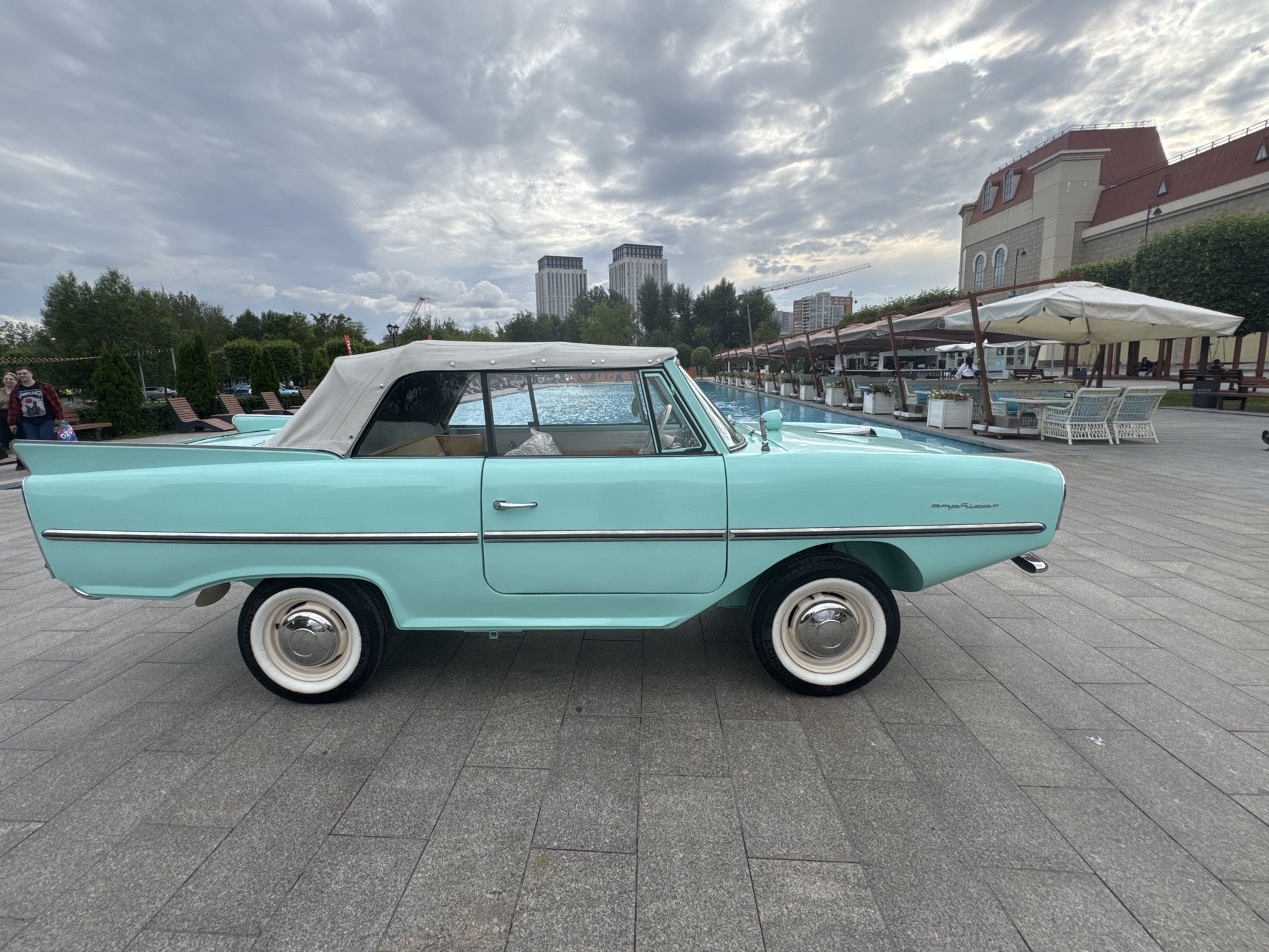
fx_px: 550
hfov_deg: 98.1
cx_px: 608
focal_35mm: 15
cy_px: 445
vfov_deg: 81.6
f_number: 2.2
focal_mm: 2.22
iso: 50
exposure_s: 1/1078
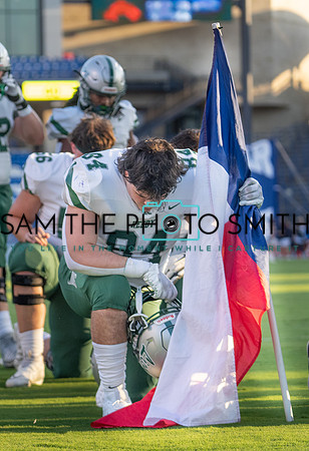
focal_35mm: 204
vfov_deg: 10.0
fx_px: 2573
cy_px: 240
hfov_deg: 6.7
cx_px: -208
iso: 500
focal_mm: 89
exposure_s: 1/1250
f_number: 3.2
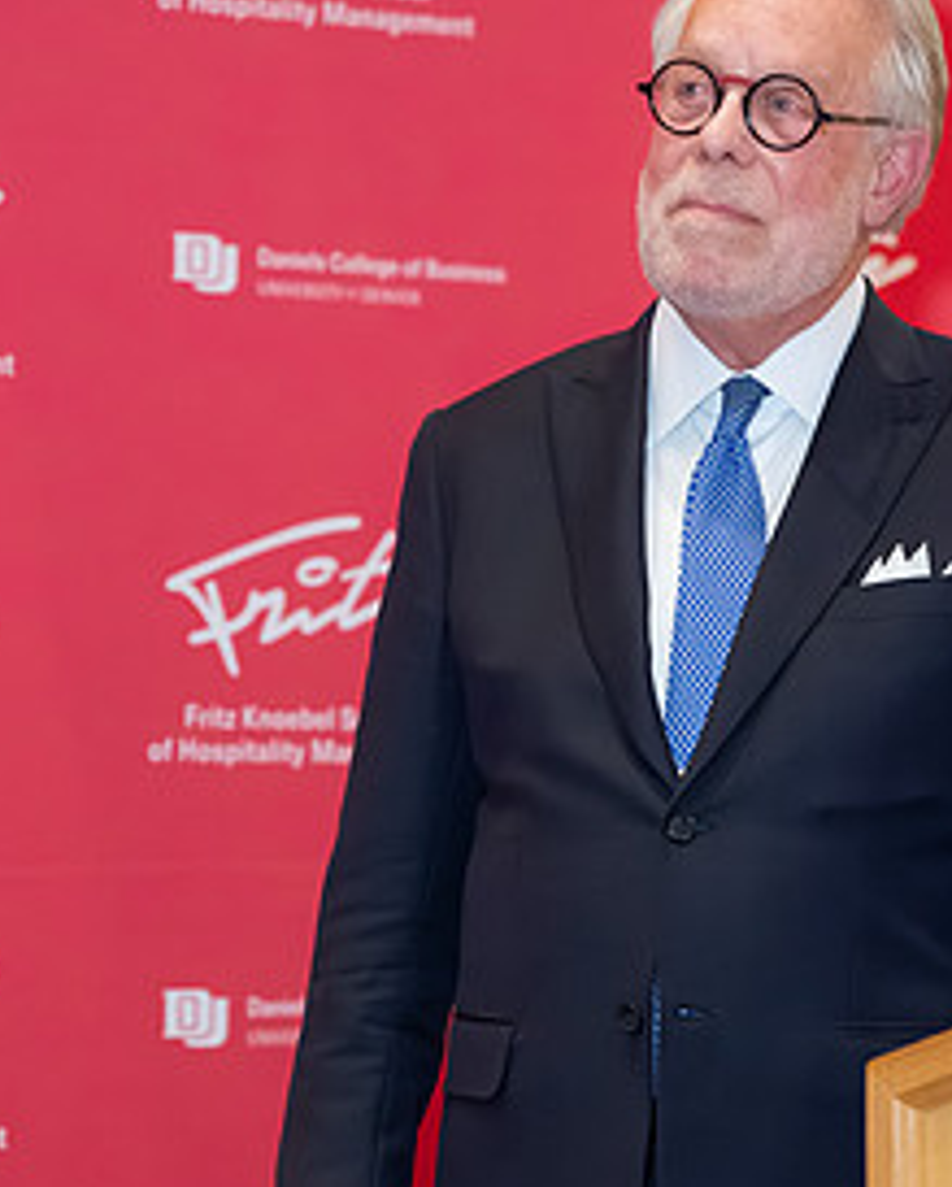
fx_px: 6786
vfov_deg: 10.0
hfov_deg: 8.0
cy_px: 696
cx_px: 580
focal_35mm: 193
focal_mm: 125
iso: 8000
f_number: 4
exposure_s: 1/125
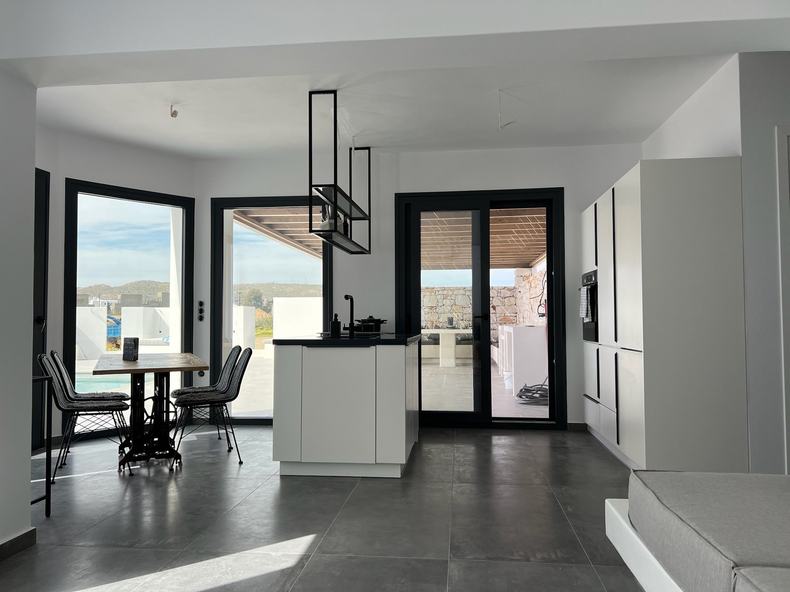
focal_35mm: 26
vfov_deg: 53.1
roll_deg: +0.1
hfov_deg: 67.3
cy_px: 296
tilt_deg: +1.6
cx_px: 395
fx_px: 593
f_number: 1.5
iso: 50
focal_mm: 5.7
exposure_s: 1/786
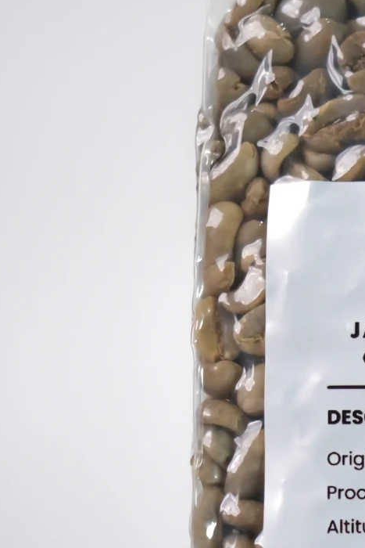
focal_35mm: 120
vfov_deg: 17.0
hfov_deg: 10.9
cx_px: 570
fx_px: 1824
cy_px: 348
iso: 200
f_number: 3.2
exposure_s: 1/125
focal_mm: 23
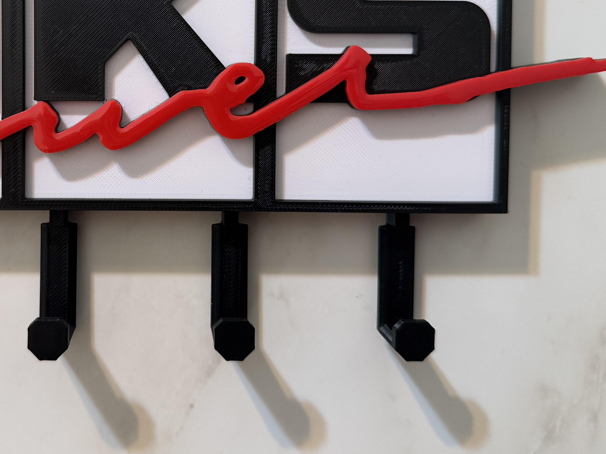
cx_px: 163
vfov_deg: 34.4
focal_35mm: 41
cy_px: 111
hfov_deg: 44.5
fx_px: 718
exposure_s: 1/100
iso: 160
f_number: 1.78
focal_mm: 6.76
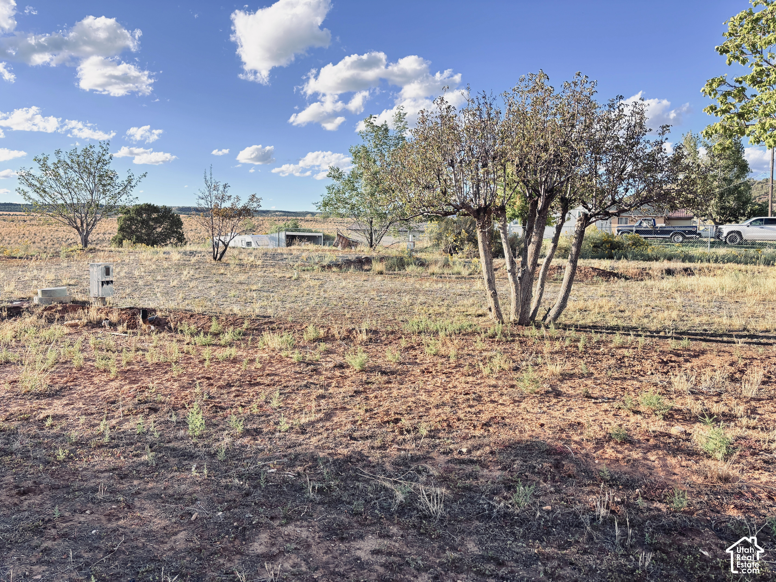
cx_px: 388
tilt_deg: -4.8
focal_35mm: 26
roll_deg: -1.8
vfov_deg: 53.1
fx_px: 583
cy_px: 291
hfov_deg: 67.3
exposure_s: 1/1205
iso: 50
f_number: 1.6
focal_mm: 5.96
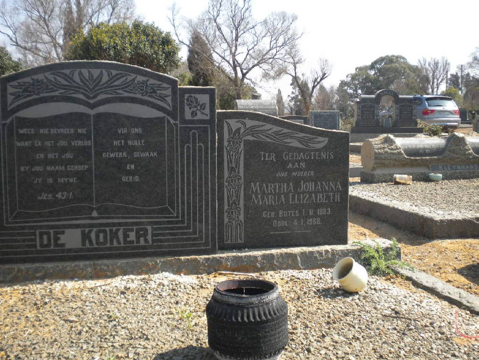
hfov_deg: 45.8
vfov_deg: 35.1
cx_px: 240
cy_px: 180
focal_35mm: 41
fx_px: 567
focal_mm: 7.4
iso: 80
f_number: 4.9
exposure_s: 1/222
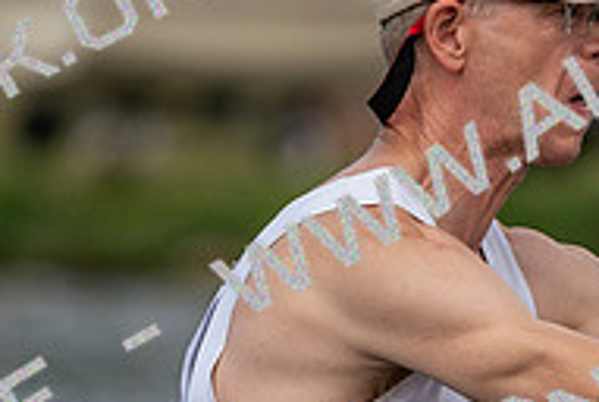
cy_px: 322
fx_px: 22097
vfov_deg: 1.0
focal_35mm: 1326
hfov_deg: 1.6
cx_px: 599
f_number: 6.3
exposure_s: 1/1600
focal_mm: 437
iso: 320
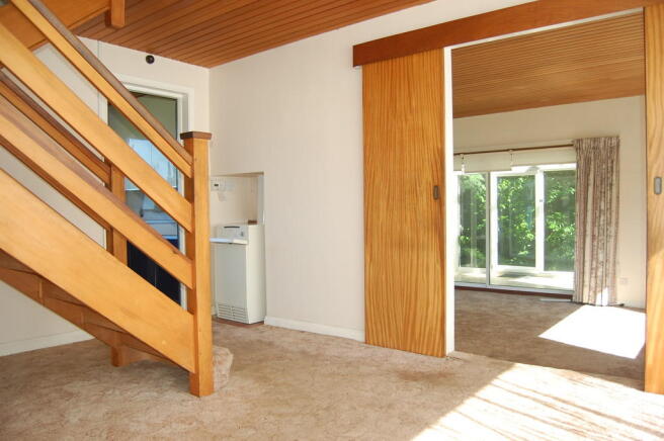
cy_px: 220
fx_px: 497
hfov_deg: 67.4
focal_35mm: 27
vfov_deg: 47.8
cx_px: 332
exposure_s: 1/125
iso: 200
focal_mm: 18
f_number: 3.5
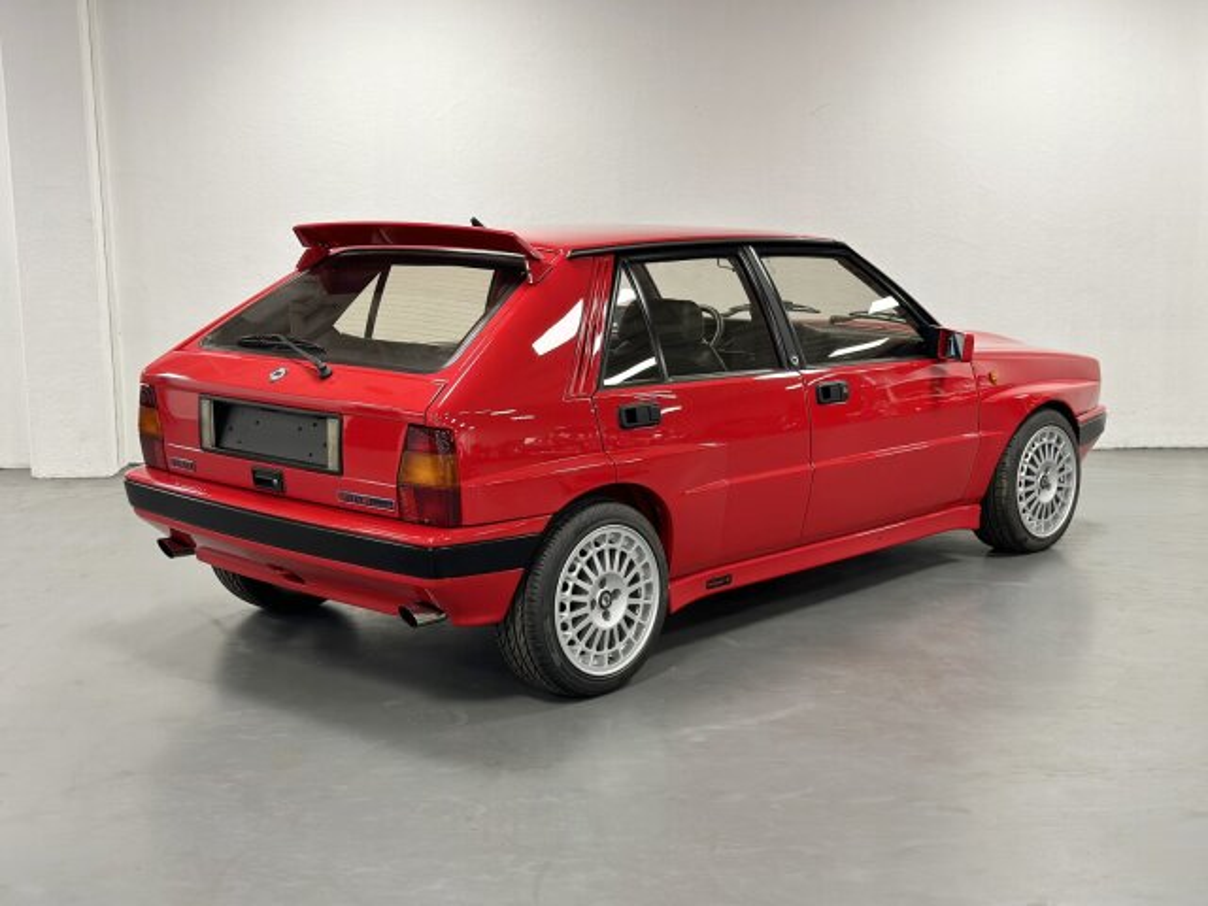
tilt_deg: -10.1
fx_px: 1675
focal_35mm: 48
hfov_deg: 39.7
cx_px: 604
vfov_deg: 30.3
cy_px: 453
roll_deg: +0.5
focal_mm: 6.86
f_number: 1.78
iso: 160
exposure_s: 1/60
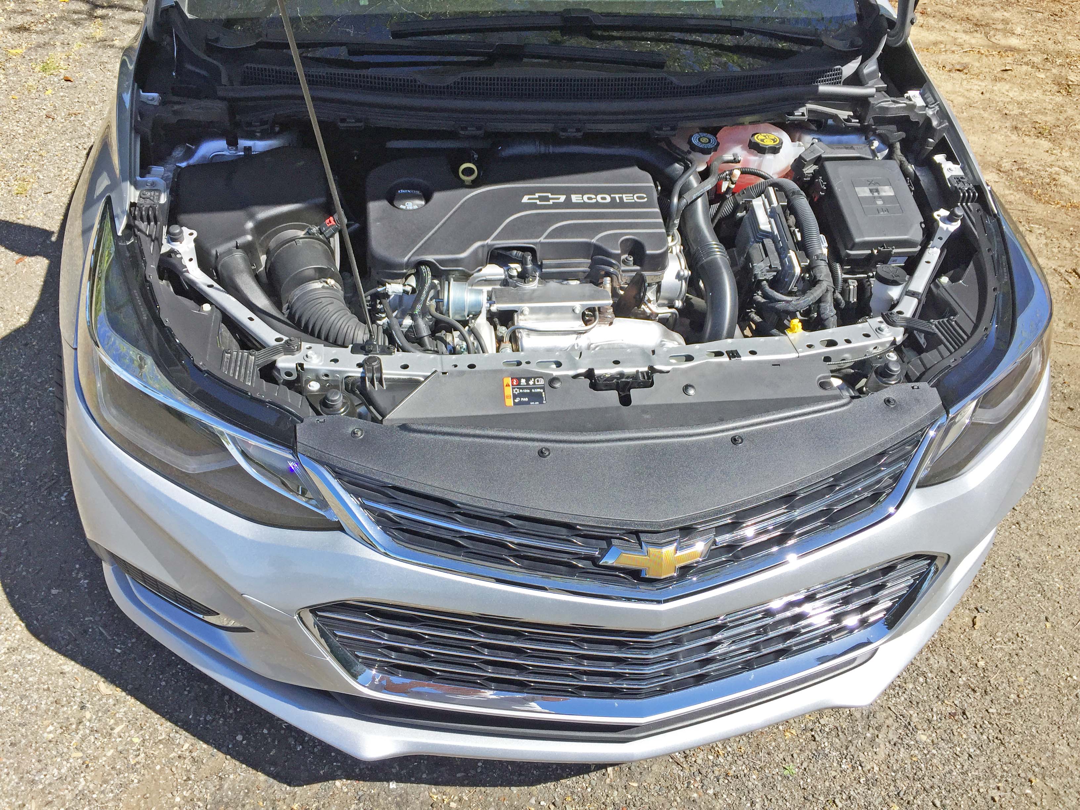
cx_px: 540
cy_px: 405
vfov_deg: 48.2
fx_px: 905
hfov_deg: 61.7
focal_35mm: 29
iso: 32
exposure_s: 1/1412
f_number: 2.2
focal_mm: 4.15
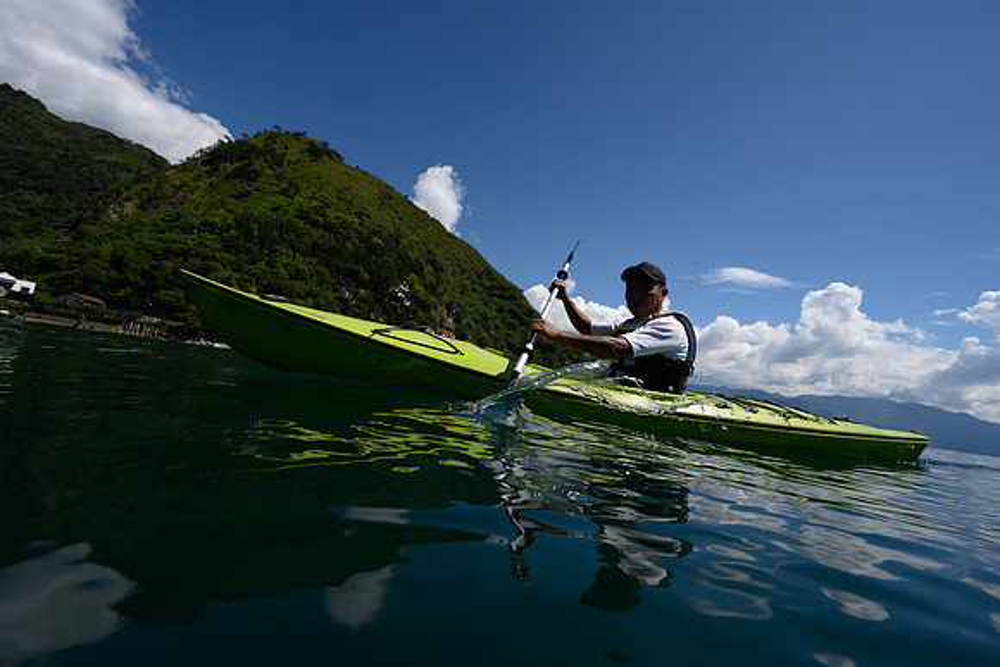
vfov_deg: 81.2
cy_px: 334
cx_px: 500
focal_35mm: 14
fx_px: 389
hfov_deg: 104.2
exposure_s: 1/400
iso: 80
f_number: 8
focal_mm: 14
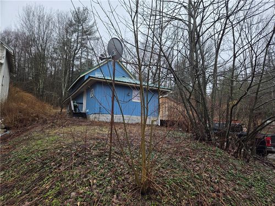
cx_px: 138
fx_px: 183
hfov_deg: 73.9
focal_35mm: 23
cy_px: 103
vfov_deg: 58.9
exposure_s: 1/229
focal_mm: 5.4
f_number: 1.8
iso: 25
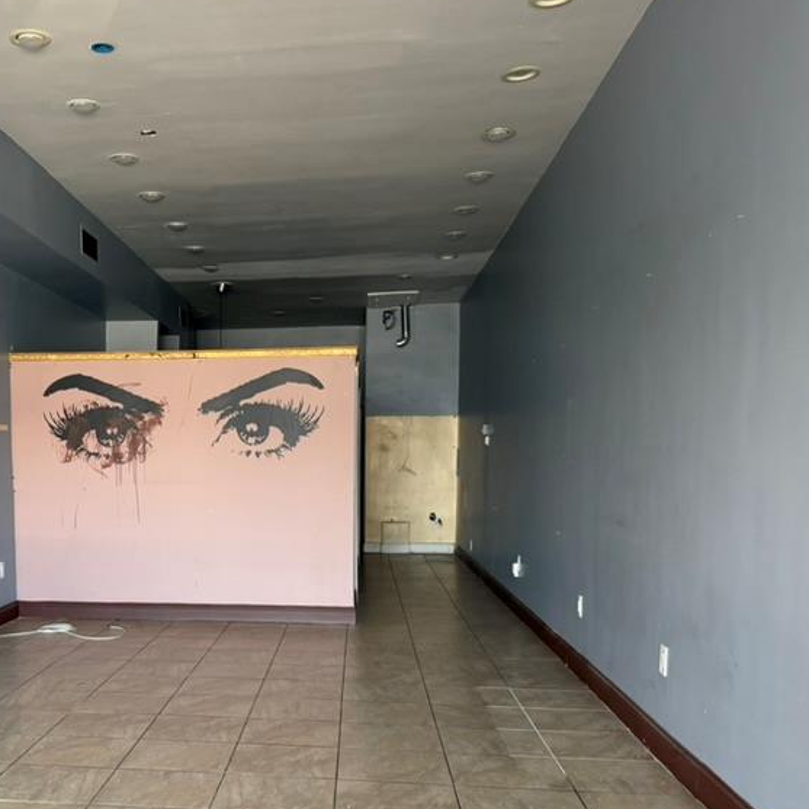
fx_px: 1031
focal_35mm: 39
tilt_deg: -2.5
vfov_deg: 42.4
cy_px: 516
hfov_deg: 41.5
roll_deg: -0.2
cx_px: 193
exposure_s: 1/101
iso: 200
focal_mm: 6.76
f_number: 1.78
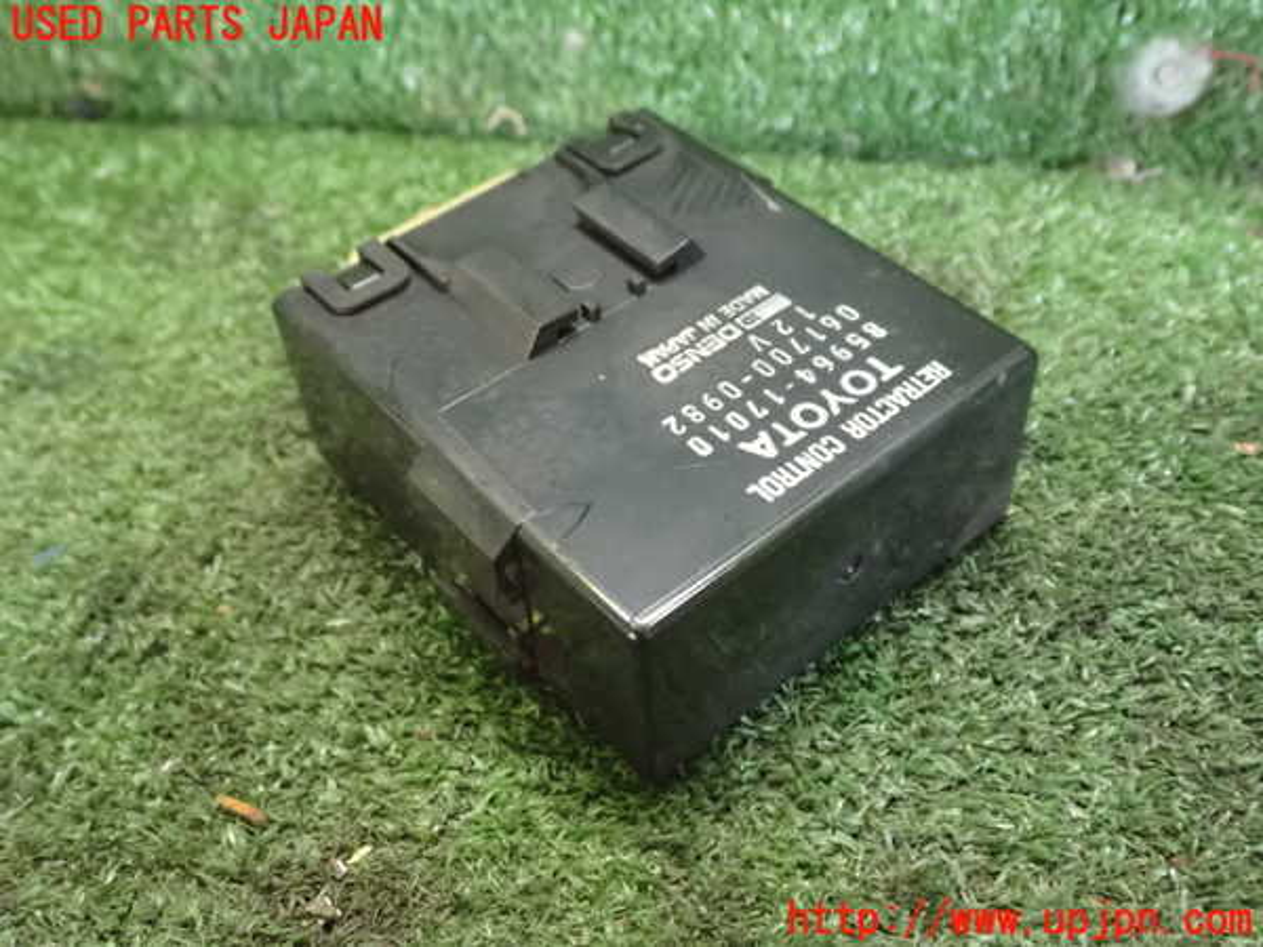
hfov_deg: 49.0
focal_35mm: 38
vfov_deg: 37.7
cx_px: 632
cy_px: 474
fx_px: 1386
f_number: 2.7
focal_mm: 6.83
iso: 1600
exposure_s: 1/40
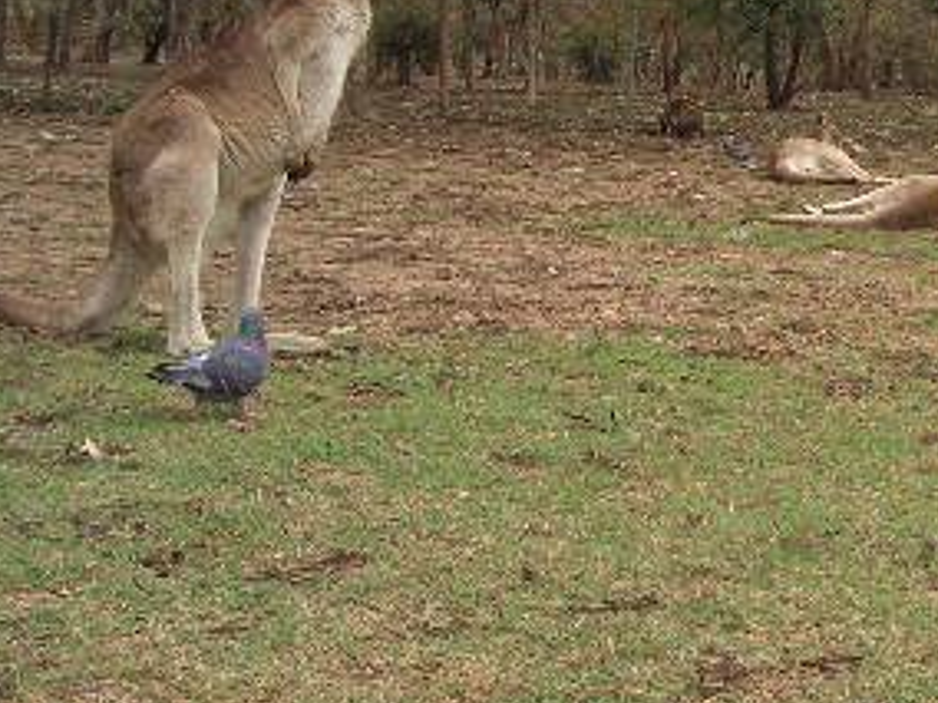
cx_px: 981
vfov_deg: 16.7
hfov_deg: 21.3
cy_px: 168
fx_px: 2385
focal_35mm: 88
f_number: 4.8
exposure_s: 1/200
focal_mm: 8
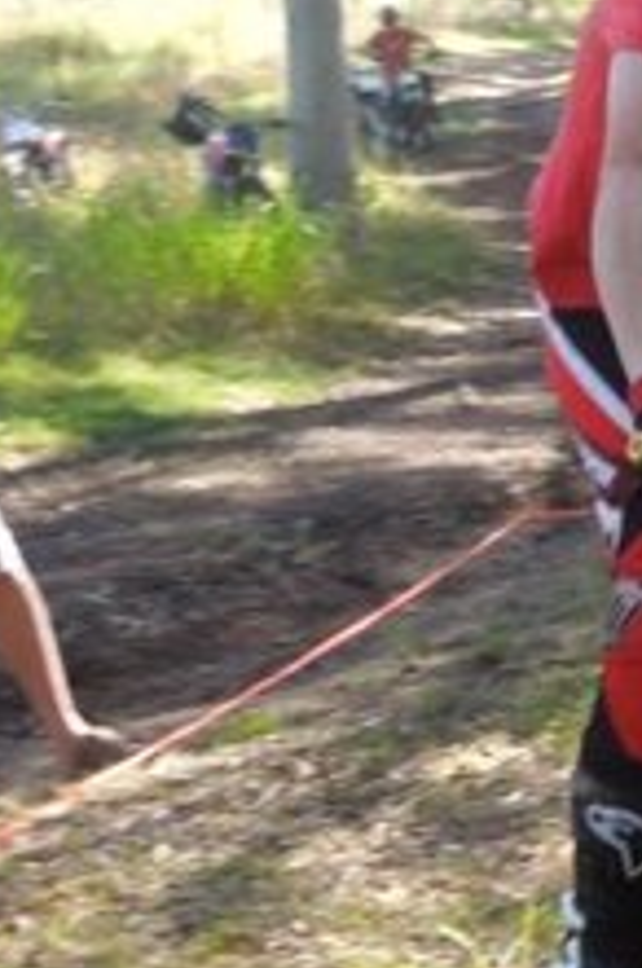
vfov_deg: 21.7
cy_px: 559
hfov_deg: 13.4
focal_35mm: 94
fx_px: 2522
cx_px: 1069
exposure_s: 1/60
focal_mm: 5.6
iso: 100
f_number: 3.6
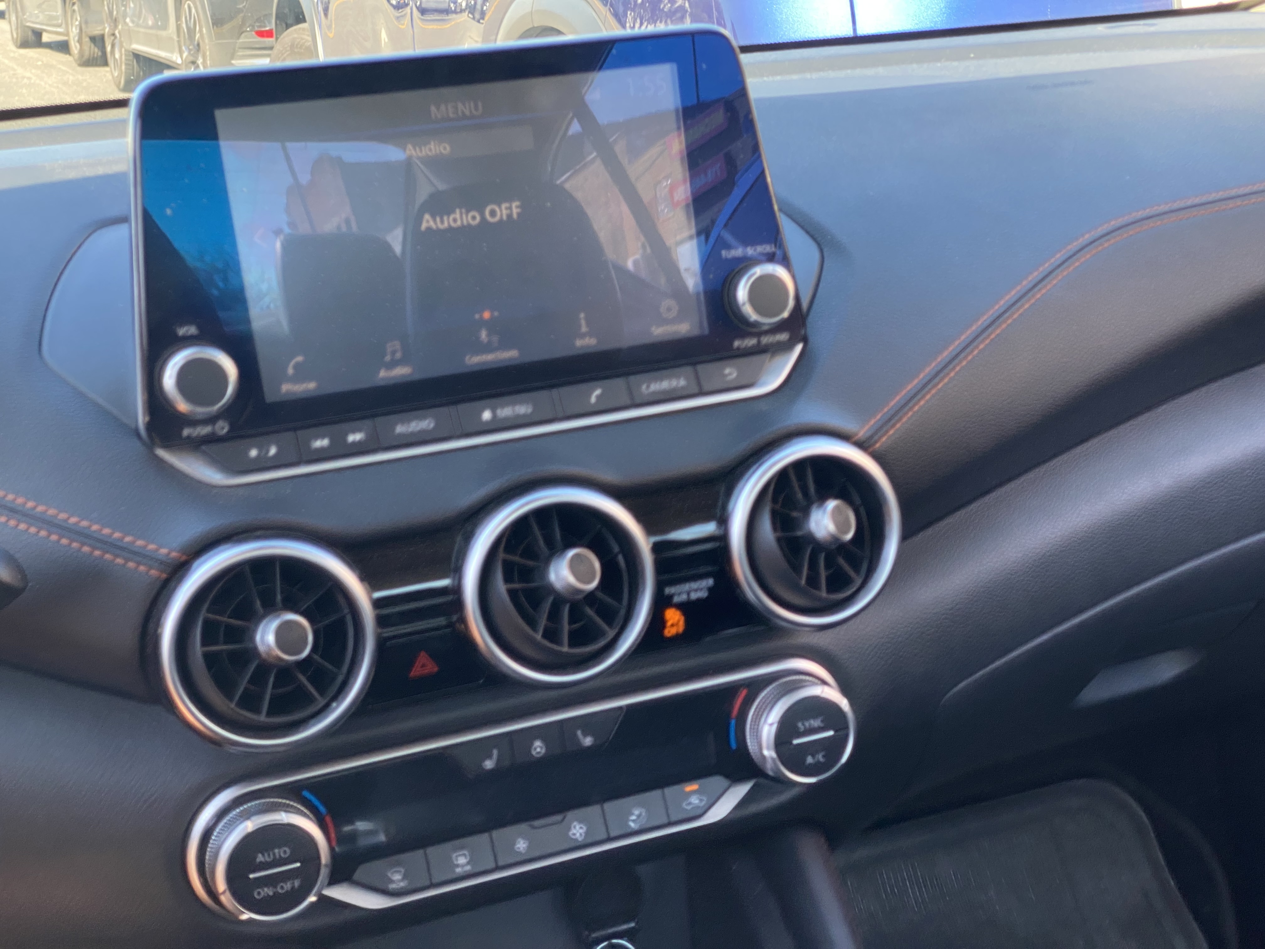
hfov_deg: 36.8
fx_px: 1900
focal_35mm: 52
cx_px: 632
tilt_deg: -17.9
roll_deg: +4.5
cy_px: 474
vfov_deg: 28.0
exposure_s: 1/122
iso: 40
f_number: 2
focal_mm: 6
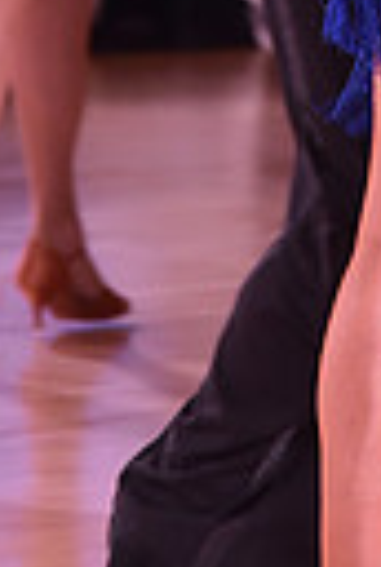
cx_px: 312
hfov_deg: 2.6
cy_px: -346
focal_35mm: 542
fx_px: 8557
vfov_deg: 3.8
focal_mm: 120
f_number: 4.5
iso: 1250
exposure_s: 1/250
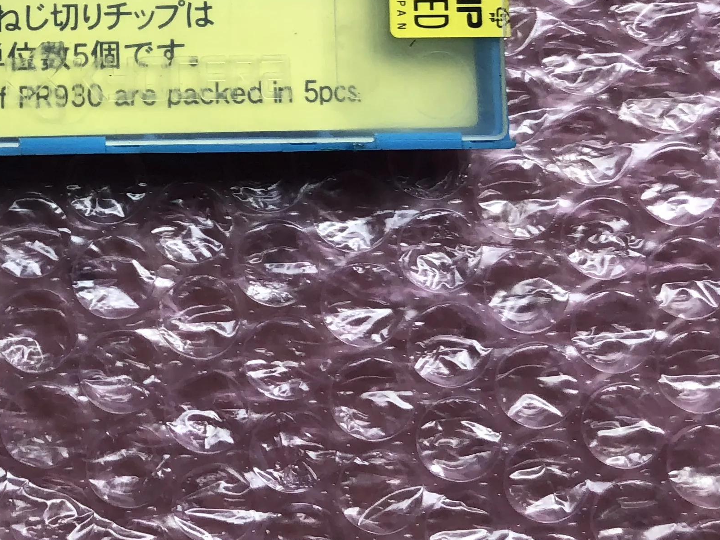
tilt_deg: -85.1
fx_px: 1477
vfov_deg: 19.9
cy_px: -30
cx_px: 31
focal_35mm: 71
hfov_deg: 26.2
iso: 40
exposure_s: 1/120
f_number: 1.8
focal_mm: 3.99
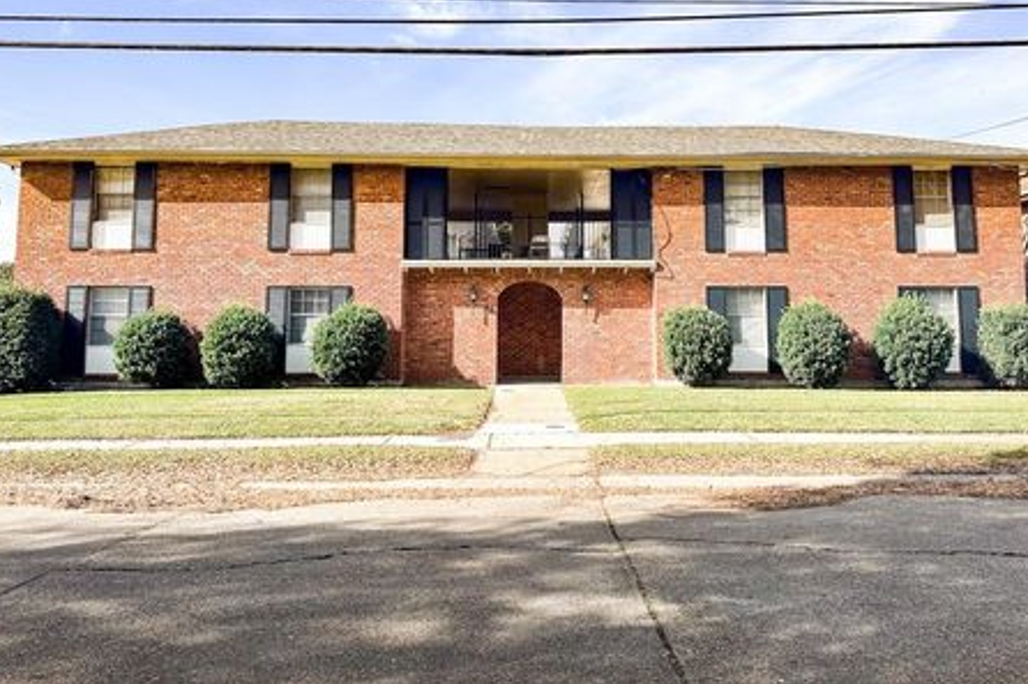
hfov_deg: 65.4
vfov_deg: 46.0
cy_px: 257
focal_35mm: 28
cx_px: 551
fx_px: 799
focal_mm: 6.86
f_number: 1.8
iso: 80
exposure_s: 1/3200
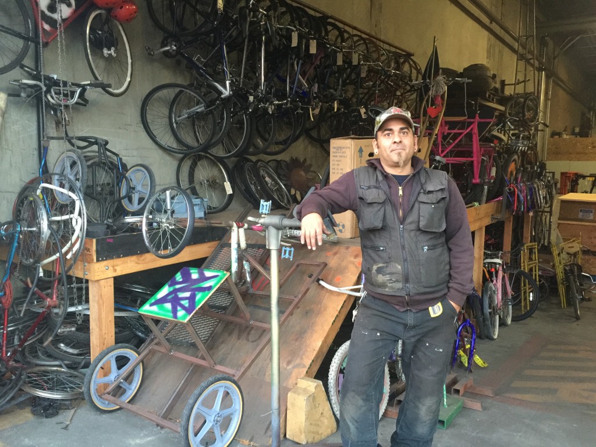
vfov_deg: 48.2
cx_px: 298
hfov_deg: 61.7
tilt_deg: -8.2
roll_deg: -1.1
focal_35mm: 29
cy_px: 224
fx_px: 499
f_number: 2.2
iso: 125
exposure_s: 1/15
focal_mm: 4.15
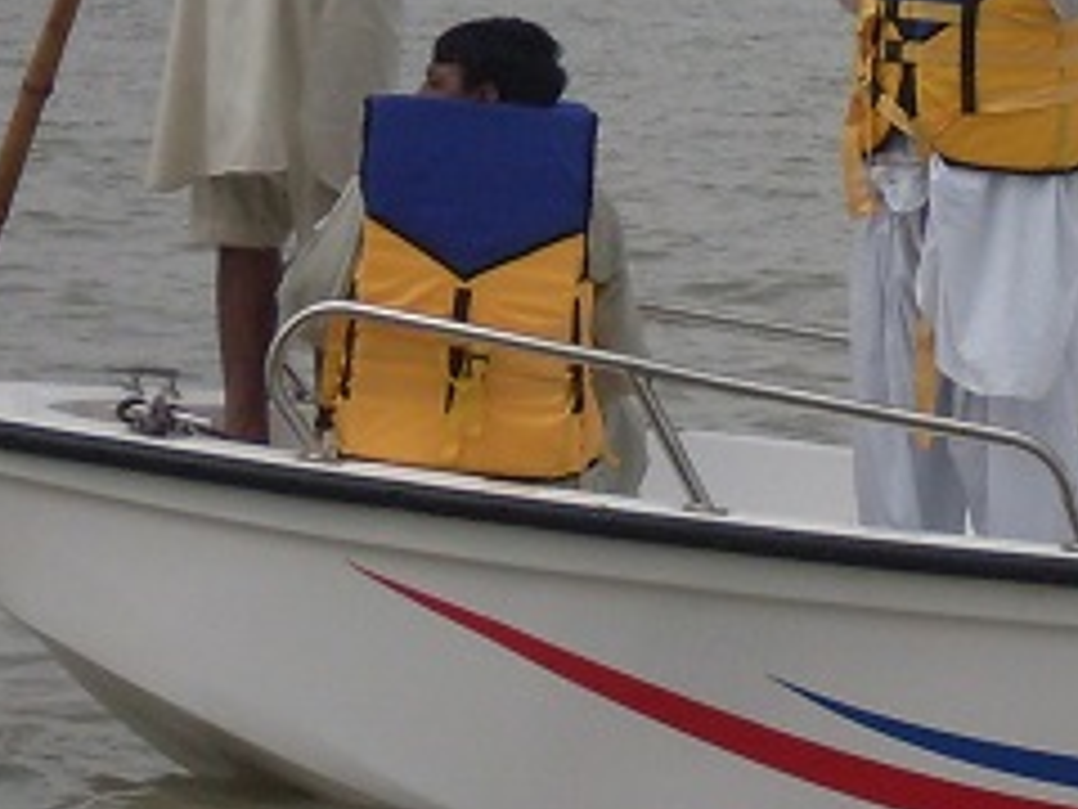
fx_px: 13640
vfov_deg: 3.4
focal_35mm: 438
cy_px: 135
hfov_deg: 4.5
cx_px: 1756
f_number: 5.2
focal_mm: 18.9
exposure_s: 1/500
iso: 80
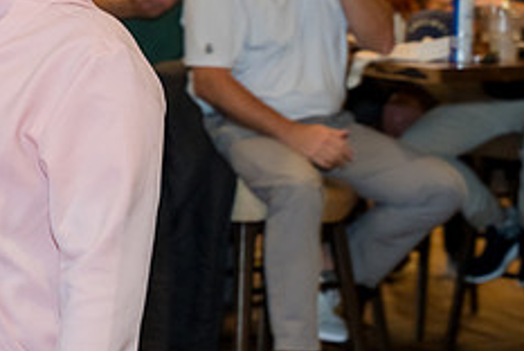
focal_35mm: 174
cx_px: -52
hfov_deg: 11.6
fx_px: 2536
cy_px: 129
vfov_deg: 7.9
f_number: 4.5
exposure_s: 1/100
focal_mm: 70
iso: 1600
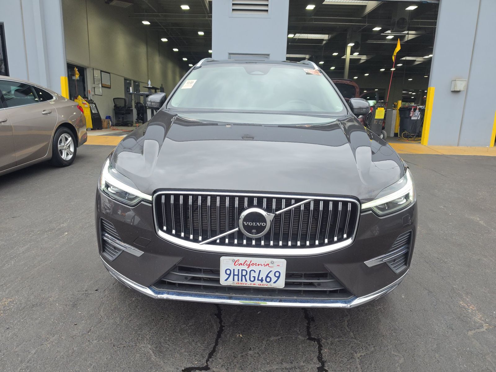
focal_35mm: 23
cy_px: 186
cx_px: 248
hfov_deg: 73.9
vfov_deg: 58.9
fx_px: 330
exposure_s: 1/1804
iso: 63
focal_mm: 6.5
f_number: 1.4
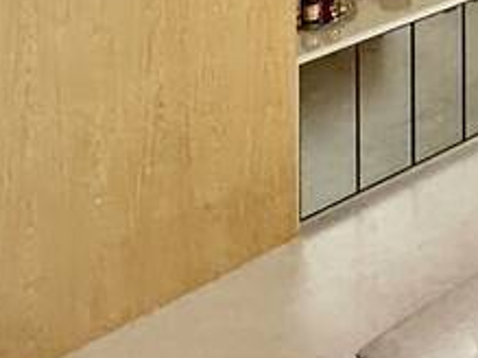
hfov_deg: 20.4
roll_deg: +1.1
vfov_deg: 12.9
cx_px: 509
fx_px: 1270
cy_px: -463
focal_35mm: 92
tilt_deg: -1.6
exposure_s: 1/120
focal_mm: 2.22
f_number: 2.2
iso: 80
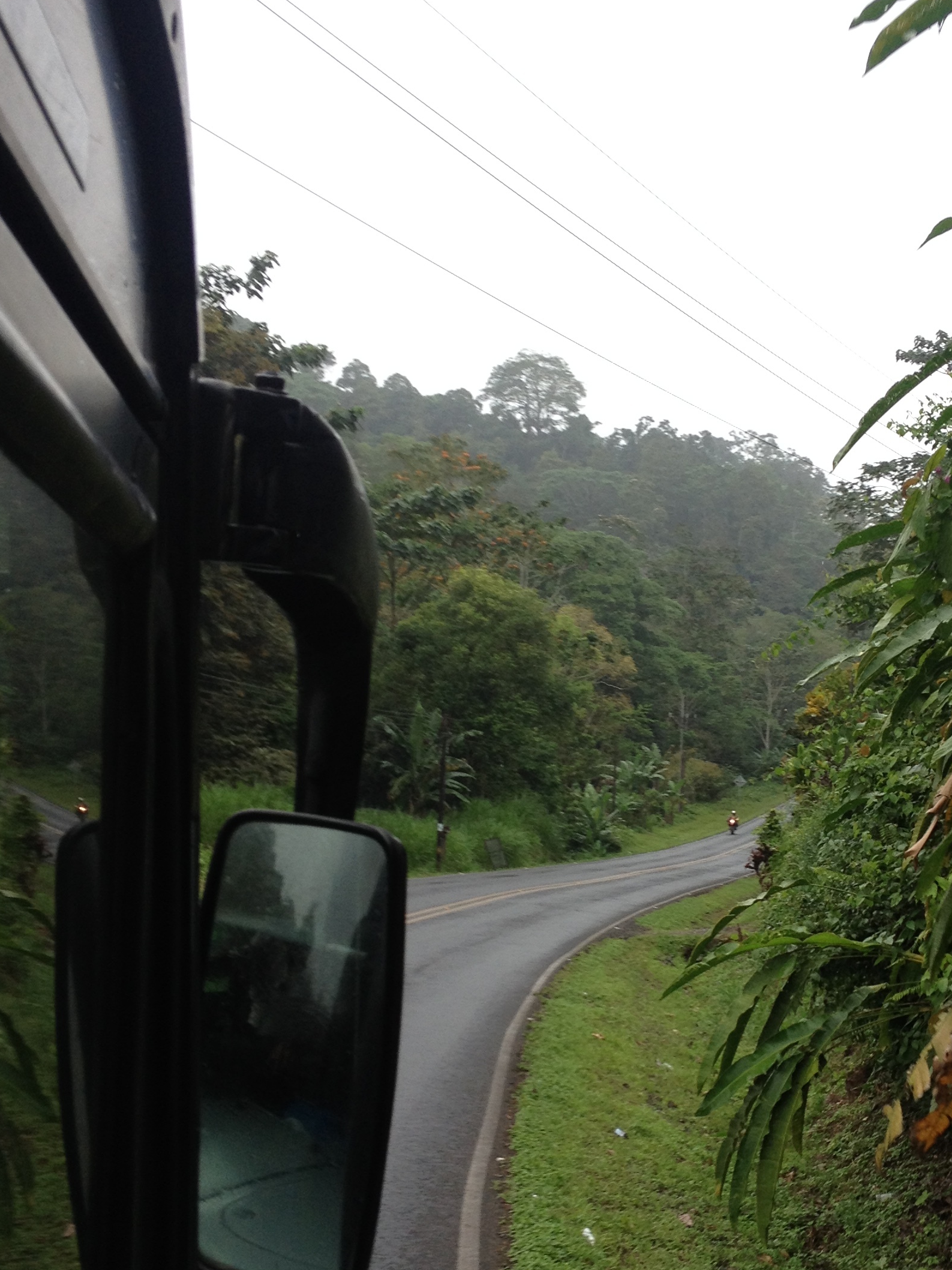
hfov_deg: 26.9
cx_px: 626
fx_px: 1980
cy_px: 750
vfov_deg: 35.4
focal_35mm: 54
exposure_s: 1/305
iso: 50
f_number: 2.4
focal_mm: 4.28
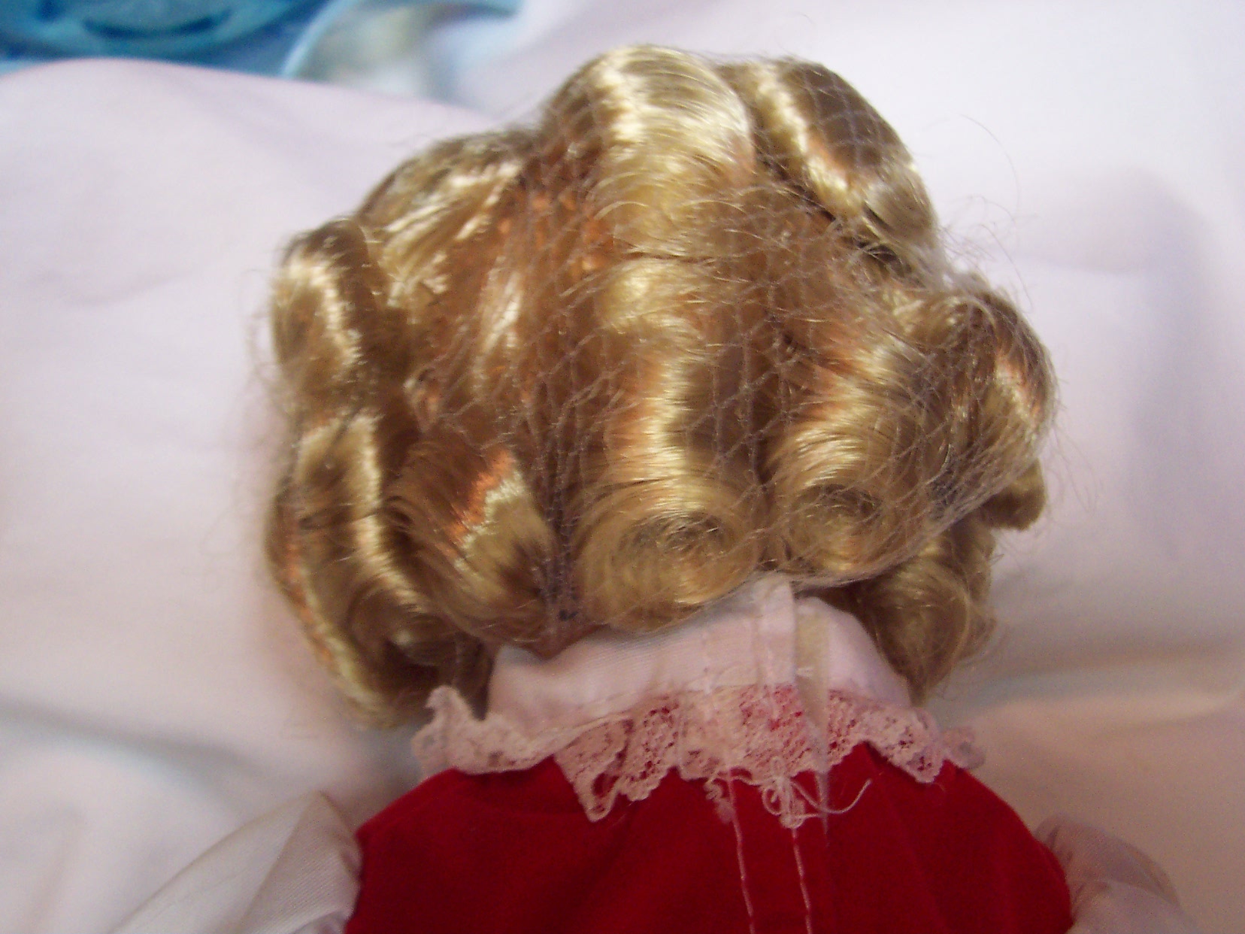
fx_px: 1331
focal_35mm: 37
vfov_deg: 38.7
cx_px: 622
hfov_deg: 50.1
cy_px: 467
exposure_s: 1/30
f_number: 2.8
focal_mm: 5.6
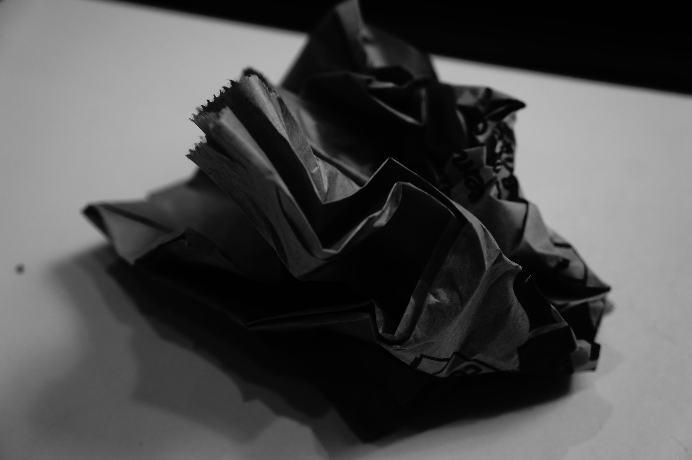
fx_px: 950
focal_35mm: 50
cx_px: 346
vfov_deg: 27.2
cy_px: 230
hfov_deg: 40.0
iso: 200
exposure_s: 1/80
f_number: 5
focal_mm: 33
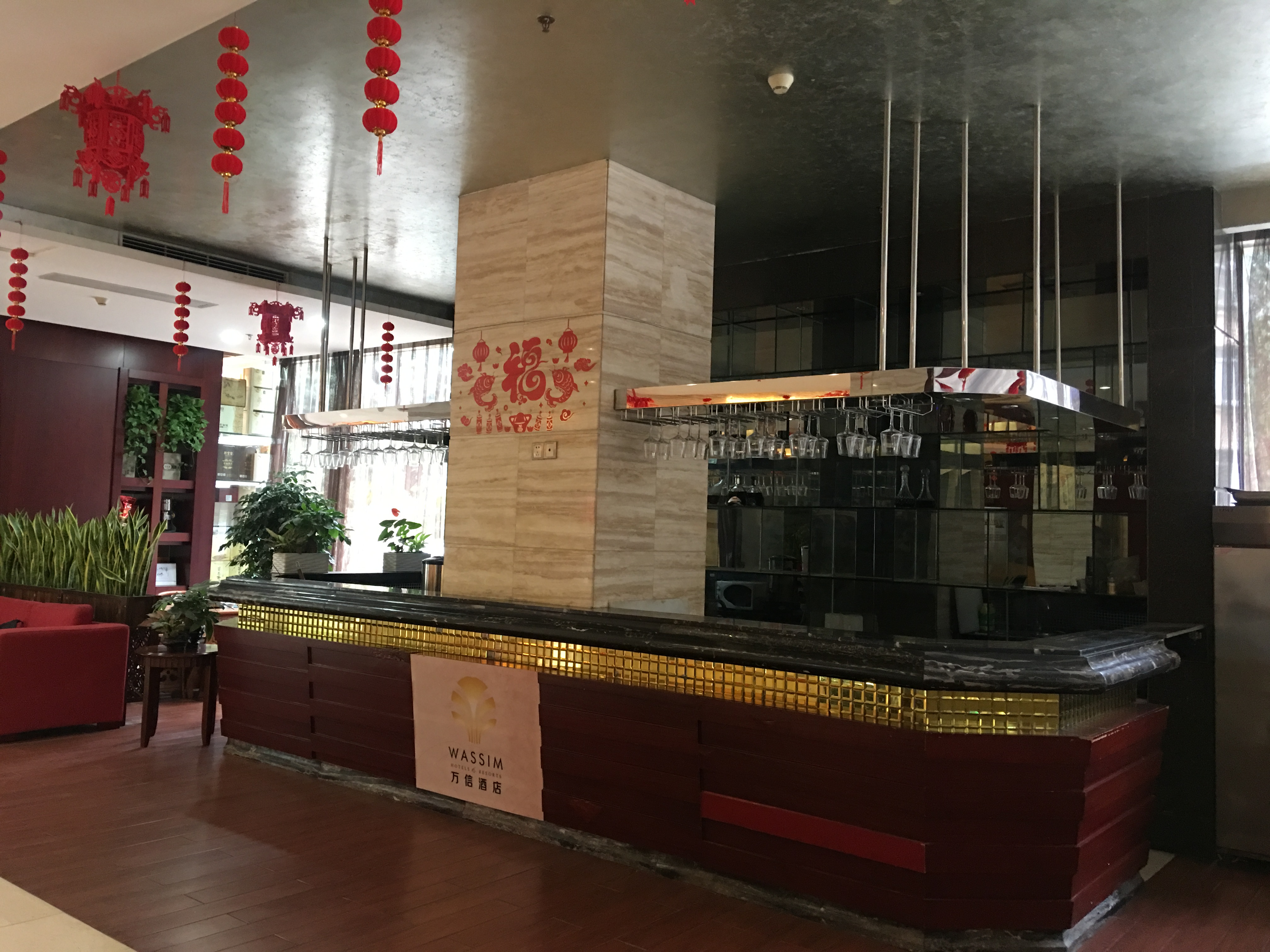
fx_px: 1064
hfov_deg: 61.7
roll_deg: -2.4
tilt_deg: +3.5
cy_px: 476
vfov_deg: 48.2
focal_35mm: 29
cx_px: 635
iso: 100
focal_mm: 4.15
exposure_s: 1/8
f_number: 2.2
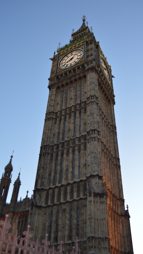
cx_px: 91
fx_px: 209
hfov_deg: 37.5
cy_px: 139
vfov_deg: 62.5
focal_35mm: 31
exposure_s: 1/100
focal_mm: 18
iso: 400
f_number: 4
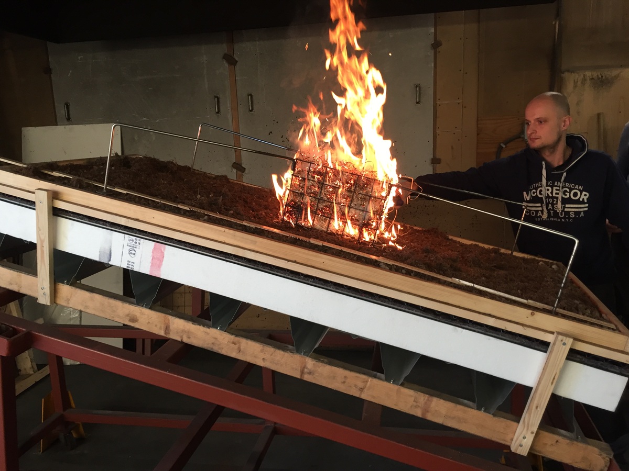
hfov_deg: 61.7
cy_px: 236
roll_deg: +3.6
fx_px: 527
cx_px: 314
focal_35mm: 29
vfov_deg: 48.2
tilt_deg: -10.0
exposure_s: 1/33
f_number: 2.2
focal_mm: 4.15
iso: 64
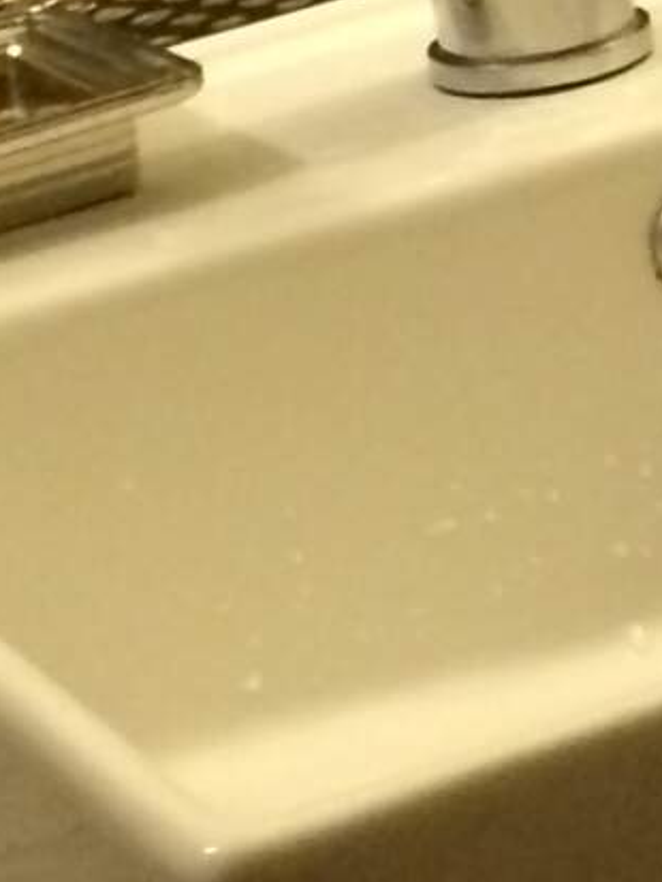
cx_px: 331
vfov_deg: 12.7
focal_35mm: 155
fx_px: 3950
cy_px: 289
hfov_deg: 9.6
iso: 320
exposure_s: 1/24
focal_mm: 4.12
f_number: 2.2
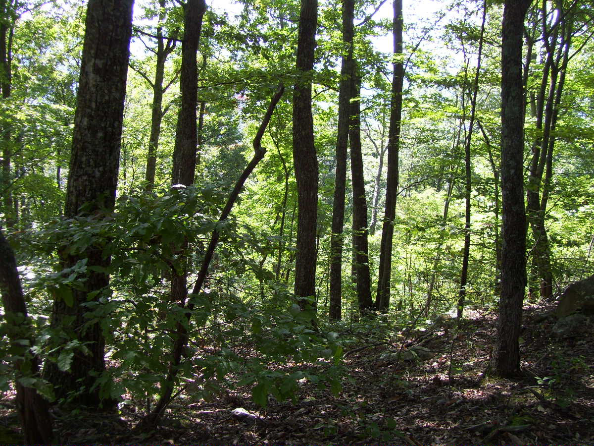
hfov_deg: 51.4
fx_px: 618
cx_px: 297
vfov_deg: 39.7
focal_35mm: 36
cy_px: 223
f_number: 2.7
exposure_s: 1/125
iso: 80
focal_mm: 6
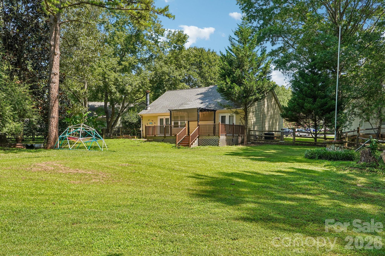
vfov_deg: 43.6
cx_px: 192
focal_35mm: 30
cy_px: 128
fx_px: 321
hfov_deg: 61.9
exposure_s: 1/45
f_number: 8
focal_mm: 20
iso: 100
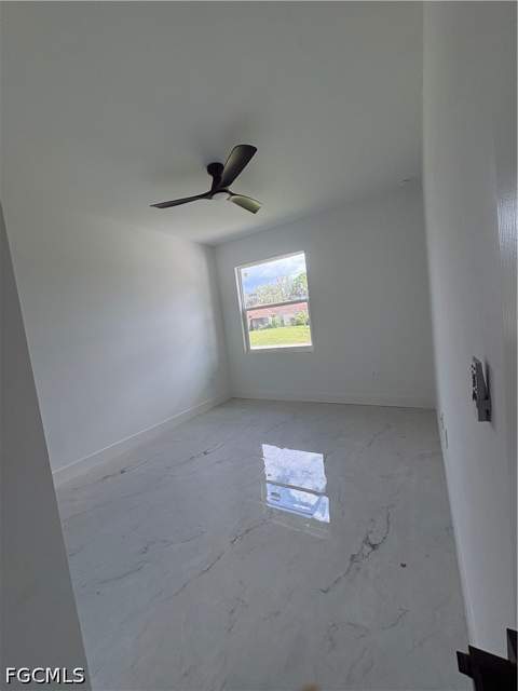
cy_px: 346
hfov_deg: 85.7
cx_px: 259
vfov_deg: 102.1
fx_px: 279
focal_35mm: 14
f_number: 2.2
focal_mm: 2.22
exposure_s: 1/190
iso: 64
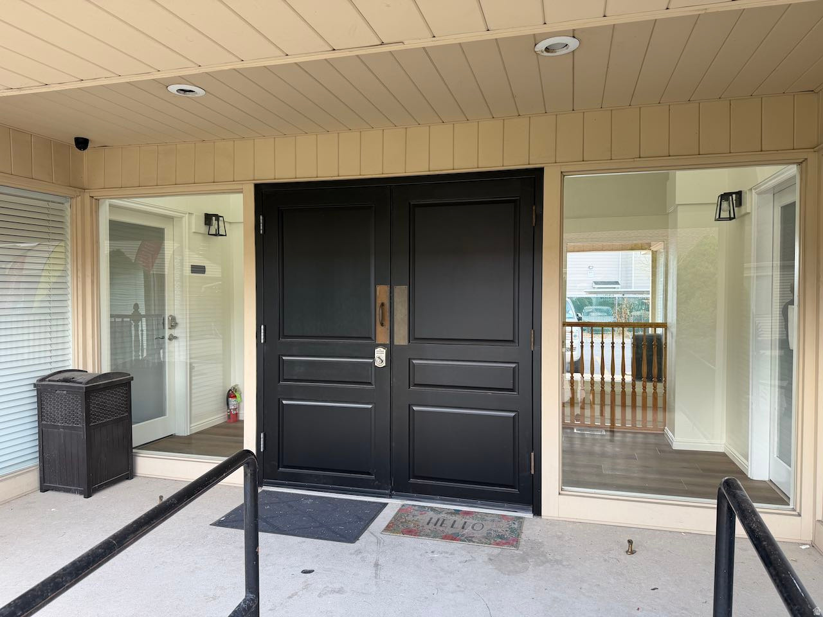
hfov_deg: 71.6
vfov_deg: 56.8
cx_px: 412
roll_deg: -0.1
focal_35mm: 24
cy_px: 308
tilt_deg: -1.8
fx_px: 571
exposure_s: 1/182
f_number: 1.78
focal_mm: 6.76
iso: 80
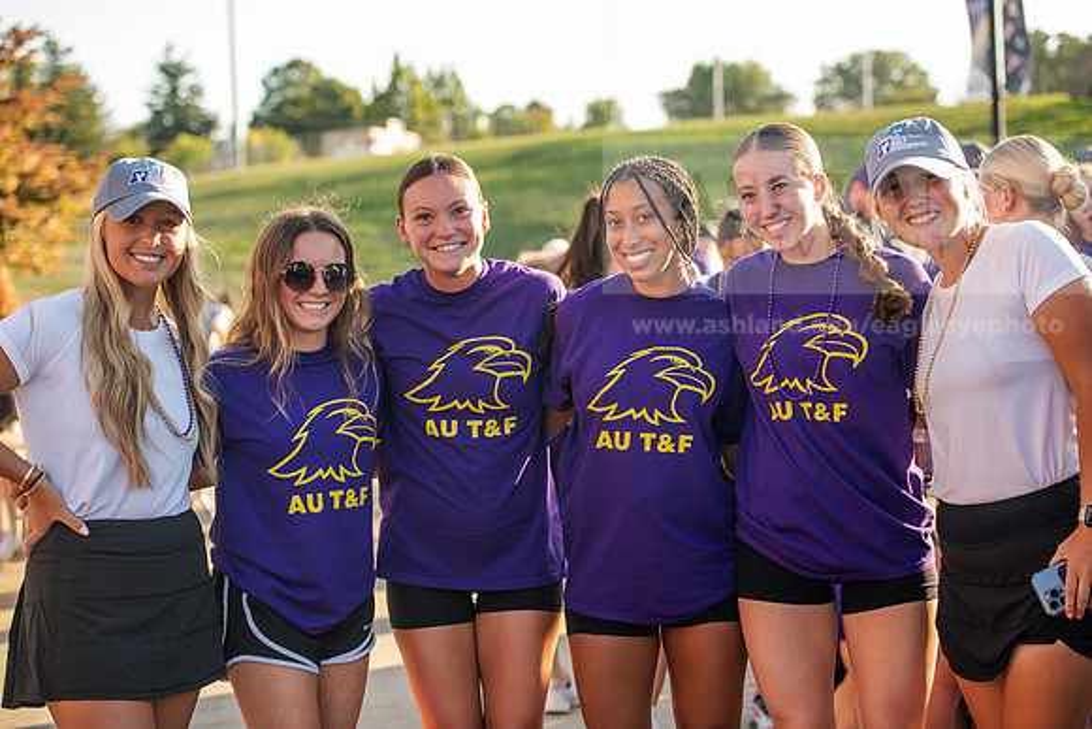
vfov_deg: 19.5
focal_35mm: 70
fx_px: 2124
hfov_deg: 28.8
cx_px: 546
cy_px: 364
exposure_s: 1/500
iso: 320
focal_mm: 70
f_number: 3.5
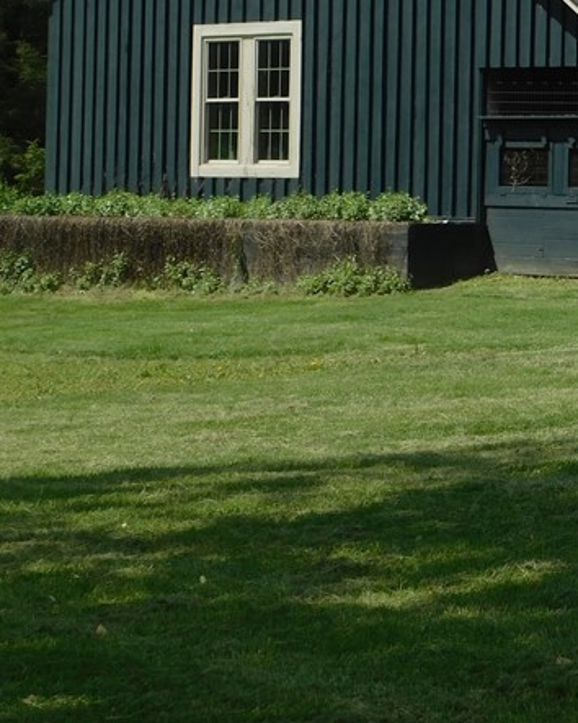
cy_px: 127
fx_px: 3188
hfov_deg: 10.1
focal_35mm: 149
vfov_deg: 12.9
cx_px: 756
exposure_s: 1/800
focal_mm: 11.7
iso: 125
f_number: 4.2
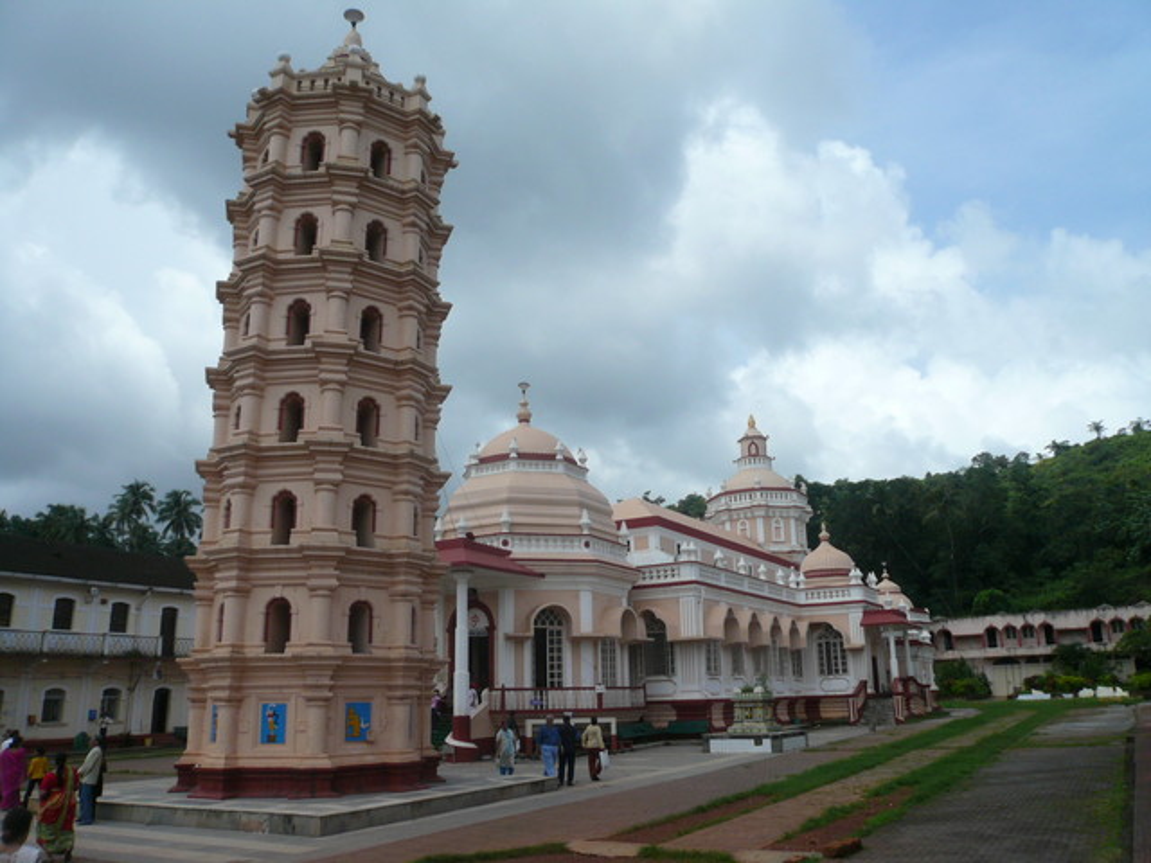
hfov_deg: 63.4
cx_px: 576
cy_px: 432
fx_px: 931
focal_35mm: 28
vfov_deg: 49.7
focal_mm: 4.6
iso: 100
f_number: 8
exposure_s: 1/320
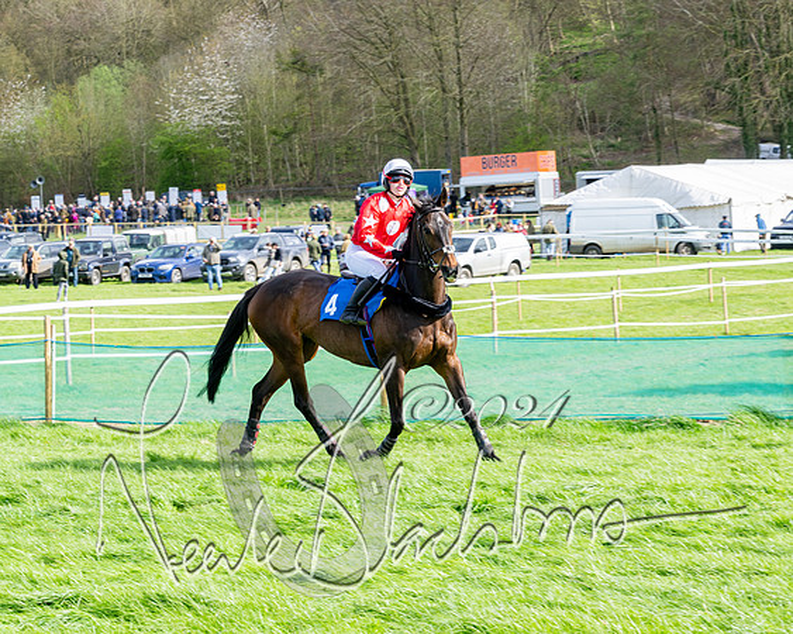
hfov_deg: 17.6
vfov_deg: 14.1
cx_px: 362
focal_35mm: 109
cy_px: 317
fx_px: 2565
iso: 200
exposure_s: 1/160
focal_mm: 97
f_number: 11
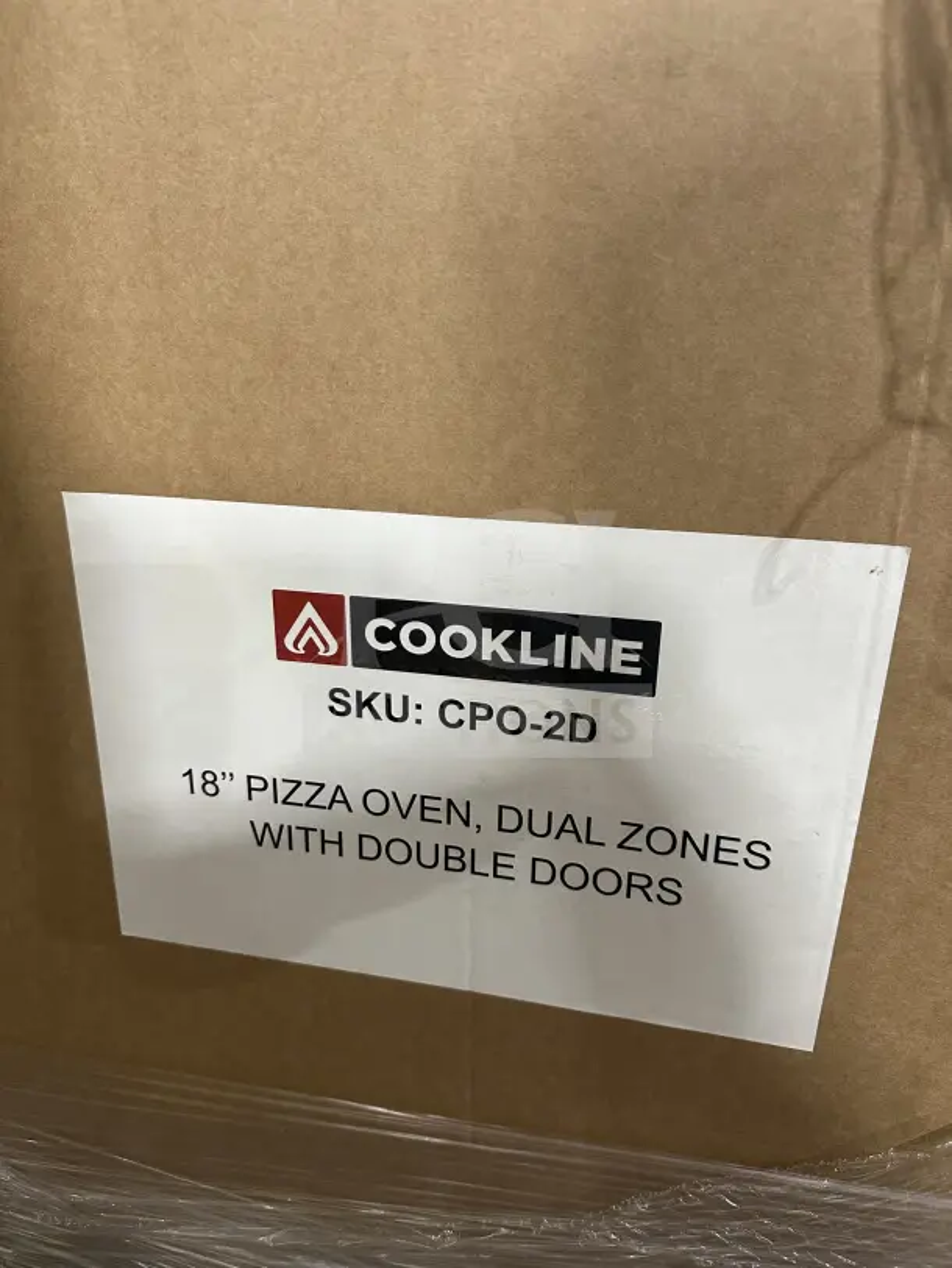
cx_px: 476
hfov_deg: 56.8
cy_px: 634
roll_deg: +0.0
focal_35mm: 24
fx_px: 880
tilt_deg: -20.7
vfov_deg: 71.6
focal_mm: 6.86
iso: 320
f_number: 1.78
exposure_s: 1/60
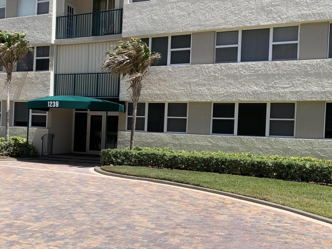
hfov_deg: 44.9
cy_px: 134
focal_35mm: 41
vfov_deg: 35.1
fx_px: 393
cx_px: 102
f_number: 1.8
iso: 25
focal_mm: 4.25
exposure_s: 1/2481
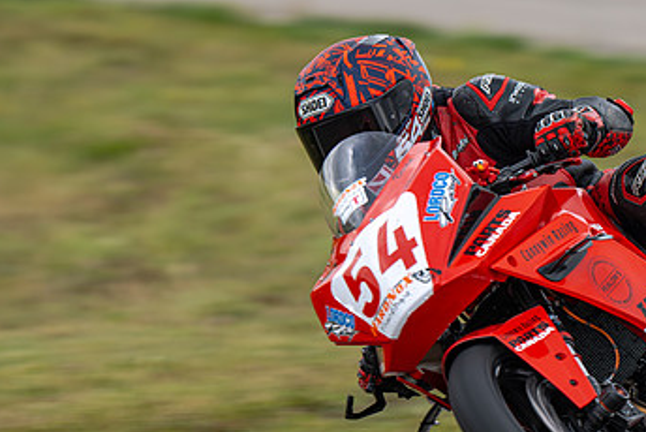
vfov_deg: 1.7
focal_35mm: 825
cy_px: 241
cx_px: 434
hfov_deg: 2.5
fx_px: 14816
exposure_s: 1/160
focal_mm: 490
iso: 100
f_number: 8
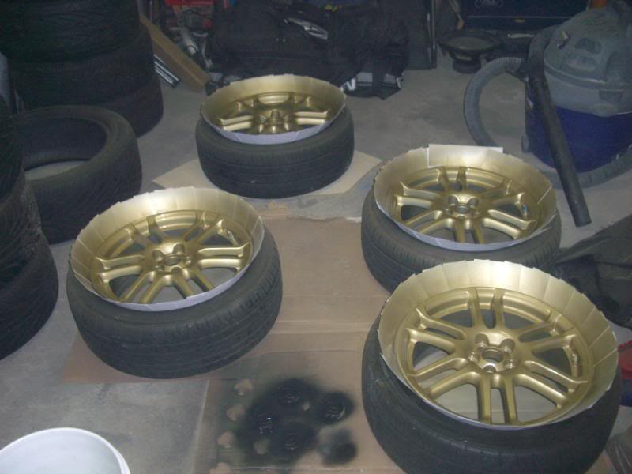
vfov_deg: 37.7
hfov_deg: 49.0
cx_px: 316
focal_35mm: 38
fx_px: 694
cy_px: 237
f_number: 2.8
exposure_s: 1/60
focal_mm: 7.9
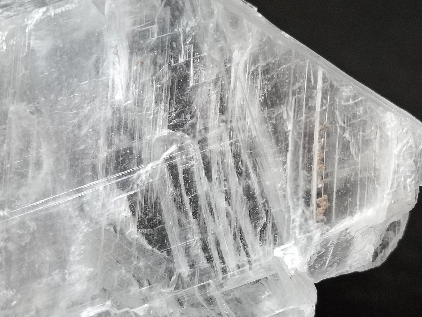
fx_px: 1073
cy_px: 158
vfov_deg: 16.8
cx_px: 211
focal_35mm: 88
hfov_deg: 22.3
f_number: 1.9
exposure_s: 1/100
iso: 597
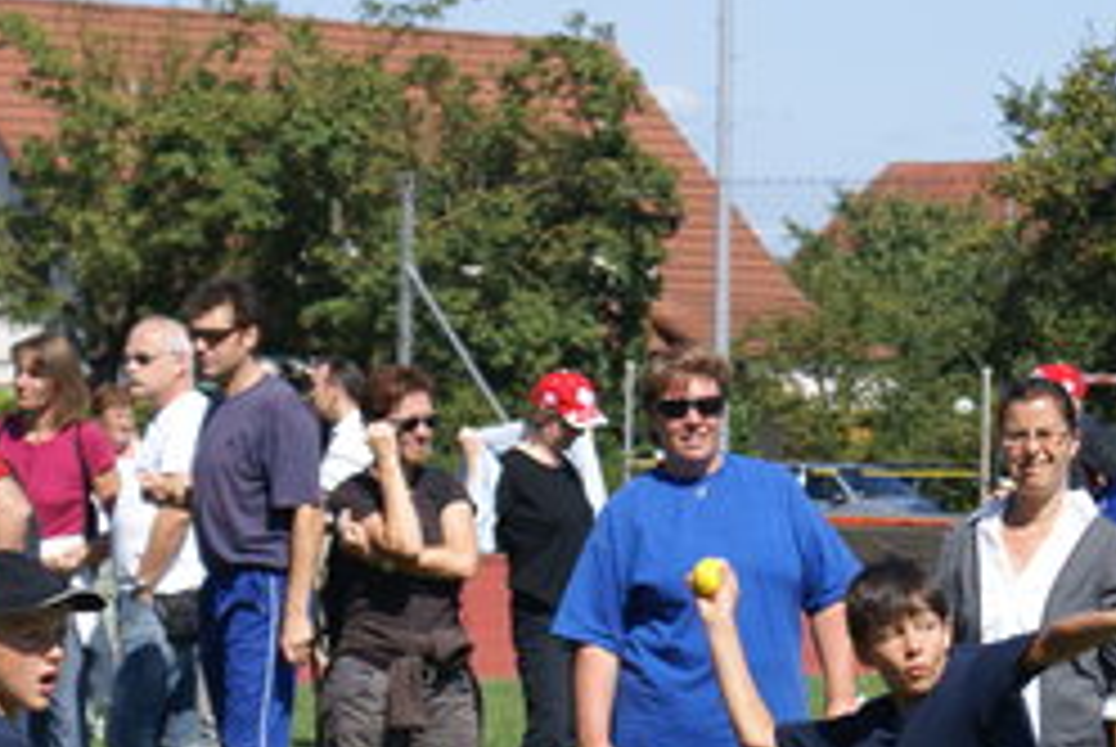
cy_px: 718
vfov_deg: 7.0
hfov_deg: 10.4
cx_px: 1008
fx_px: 6083
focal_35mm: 196
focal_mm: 60
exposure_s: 1/320
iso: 100
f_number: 6.3
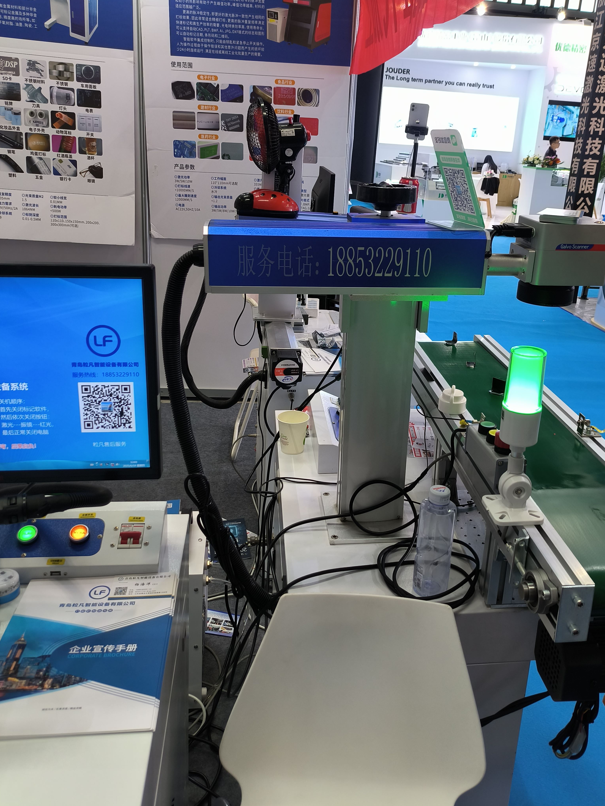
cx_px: 333
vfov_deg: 67.1
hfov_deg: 53.0
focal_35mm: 26
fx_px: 605
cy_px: 359
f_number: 1.79
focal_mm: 4.69
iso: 176
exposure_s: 1/50
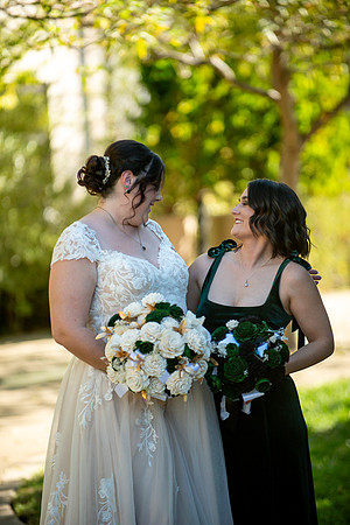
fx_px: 2916
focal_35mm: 200
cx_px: 175
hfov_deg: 6.9
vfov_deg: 10.3
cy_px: 262
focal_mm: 200
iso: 400
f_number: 2.8
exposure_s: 1/1600
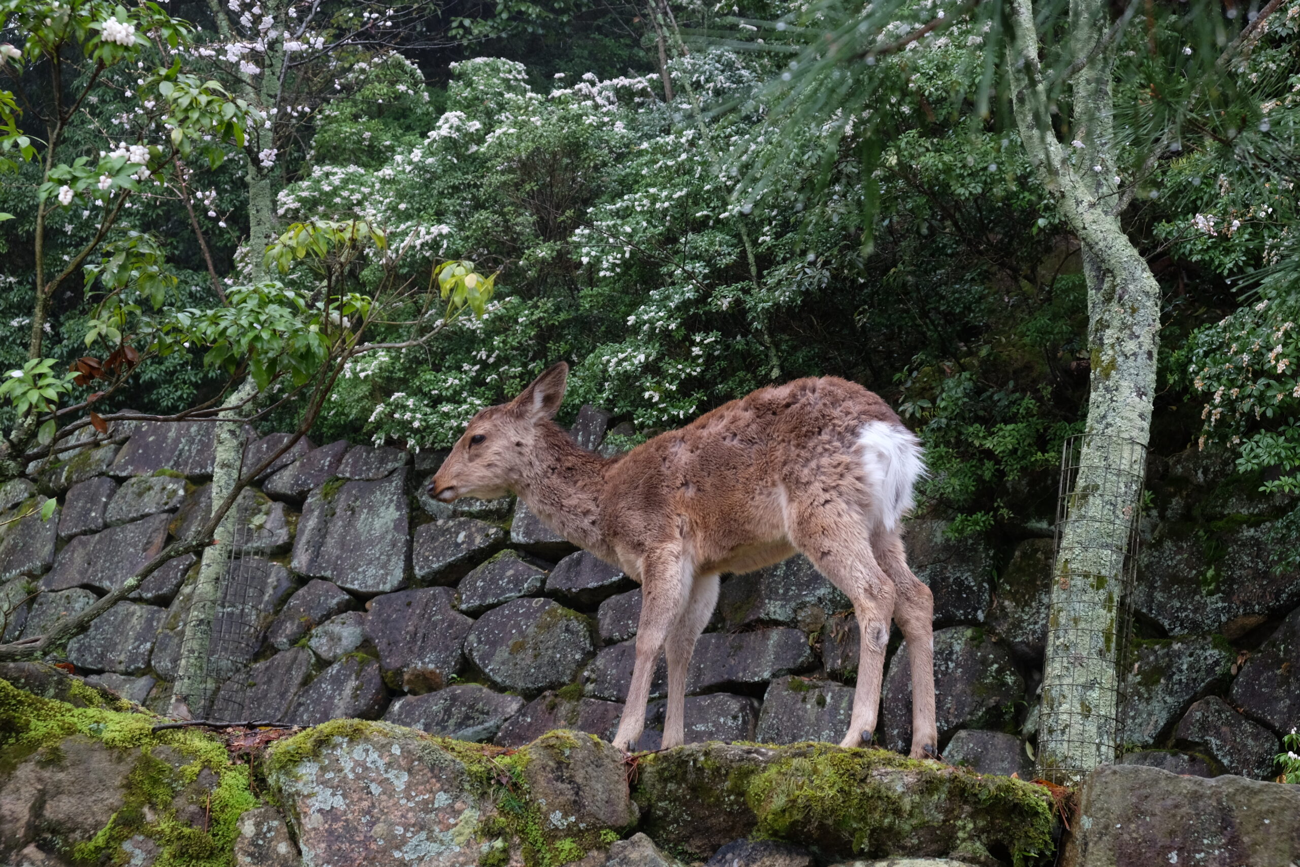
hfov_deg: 31.4
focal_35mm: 64
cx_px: 650
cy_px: 434
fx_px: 2311
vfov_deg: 21.2
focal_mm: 42.5
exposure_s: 1/250
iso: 800
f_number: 7.1
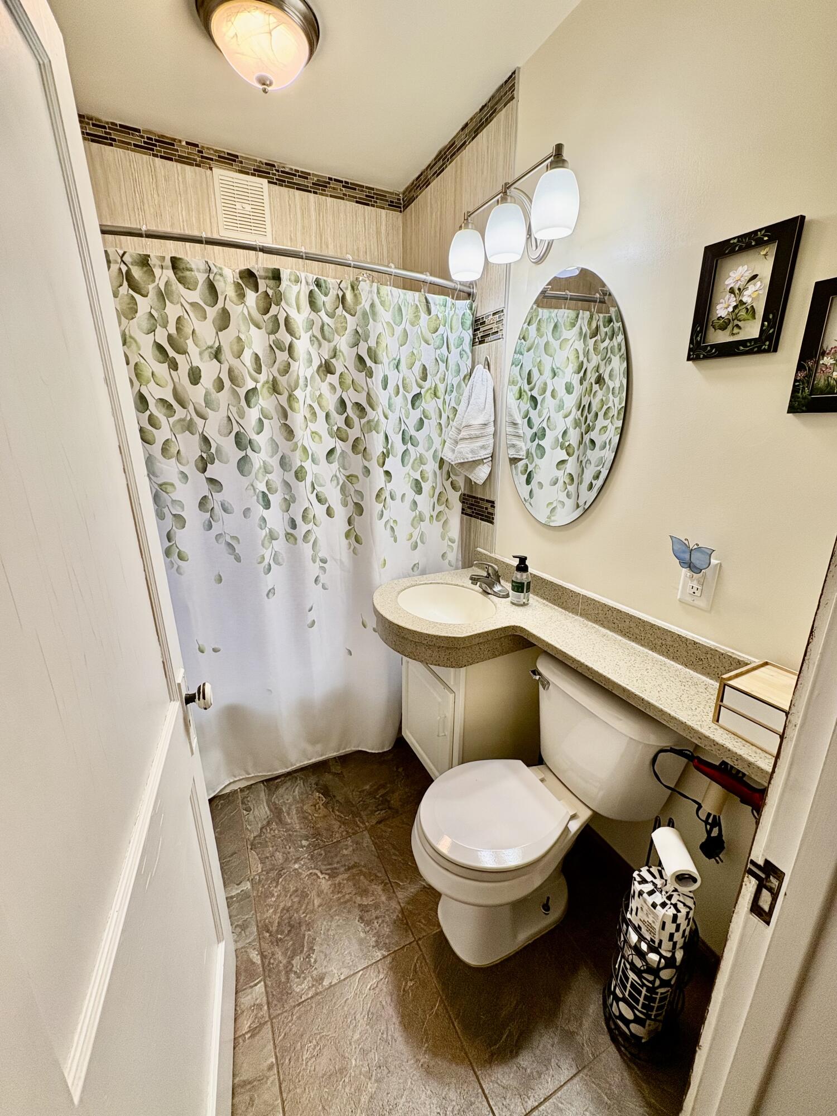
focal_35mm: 14
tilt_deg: -15.4
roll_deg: -0.2
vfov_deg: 102.1
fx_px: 451
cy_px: 558
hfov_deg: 85.7
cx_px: 418
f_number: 2.2
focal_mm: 2.22
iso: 80
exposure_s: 1/120
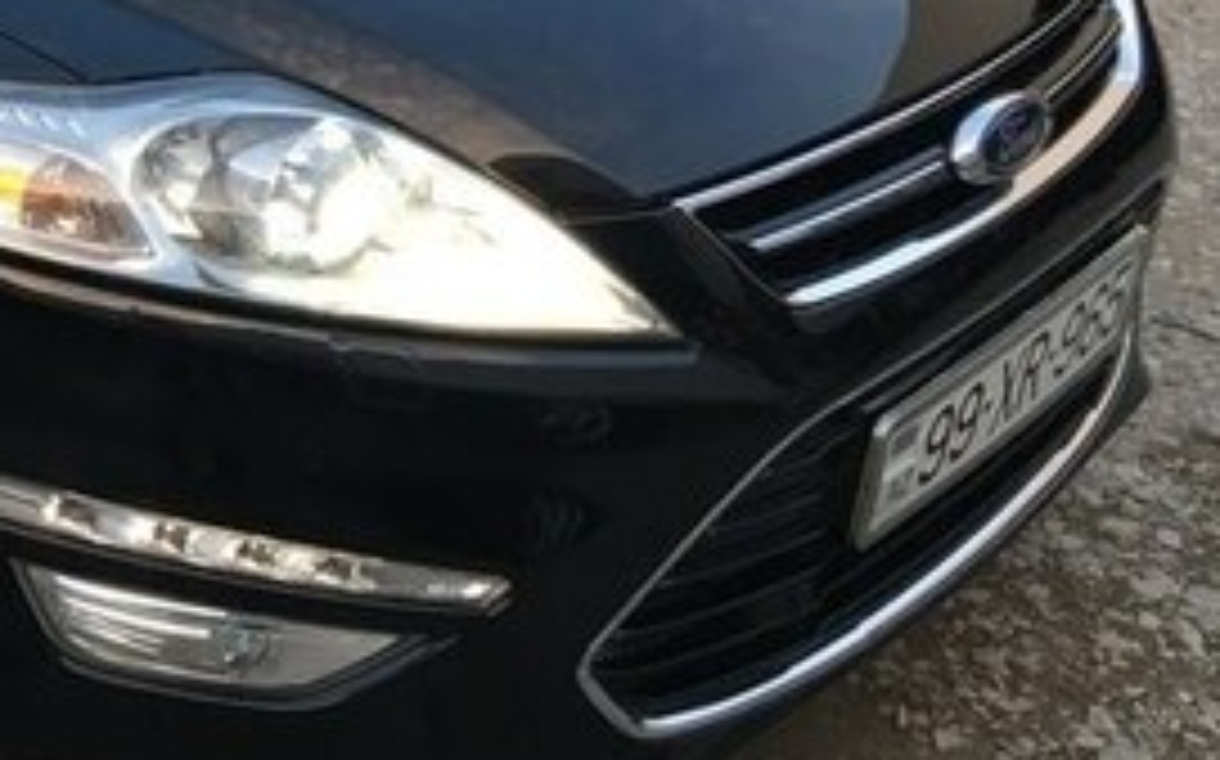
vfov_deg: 16.8
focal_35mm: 75
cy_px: -92
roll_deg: +0.8
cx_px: -207
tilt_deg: -17.5
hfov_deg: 25.0
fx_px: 2492
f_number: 2.2
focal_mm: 4.15
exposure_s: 1/33
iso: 32
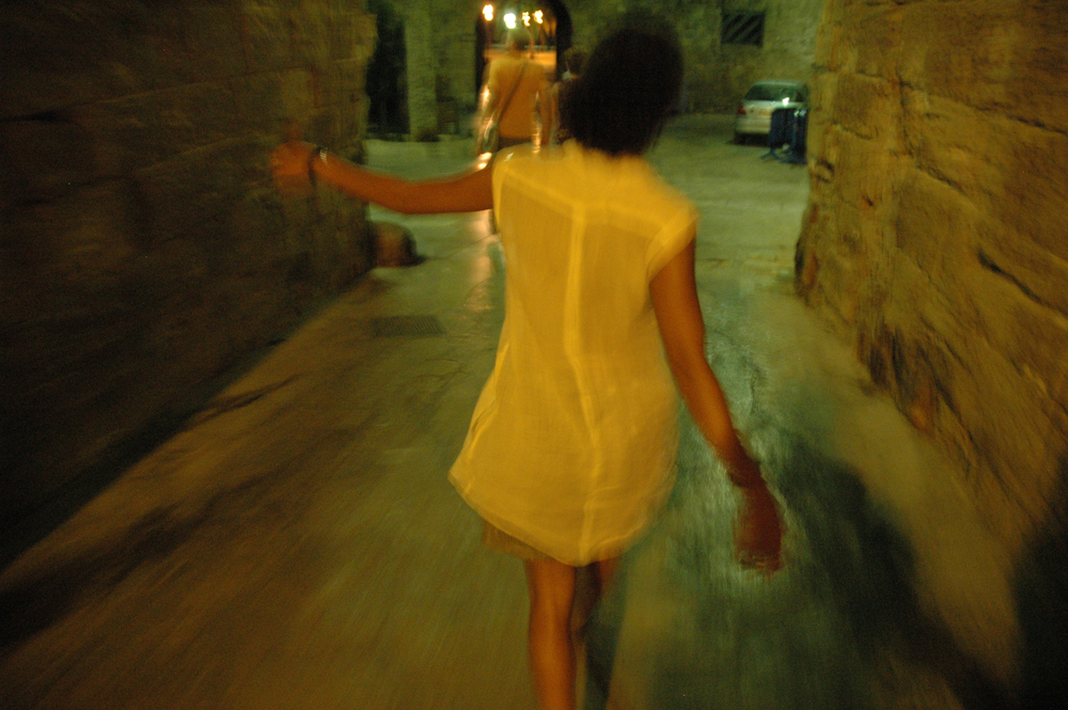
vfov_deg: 47.9
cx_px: 534
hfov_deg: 67.4
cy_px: 355
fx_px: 800
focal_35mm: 27
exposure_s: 1/5
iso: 1600
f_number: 3.5
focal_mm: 18
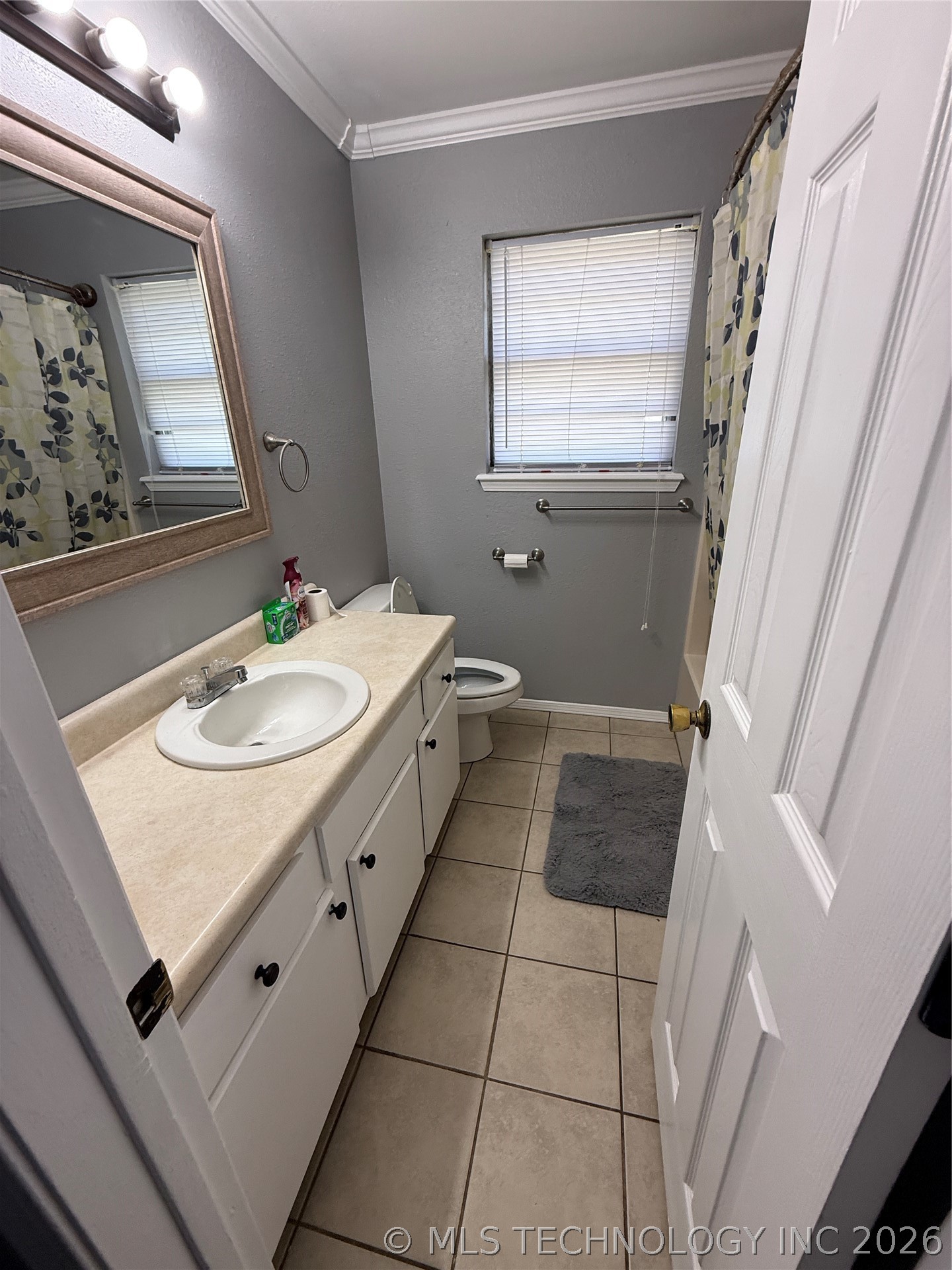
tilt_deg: -21.9
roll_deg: +0.5
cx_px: 476
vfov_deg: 102.1
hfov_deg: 85.7
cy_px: 635
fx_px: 513
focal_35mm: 14
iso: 125
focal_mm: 2.22
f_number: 2.2
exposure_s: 1/120
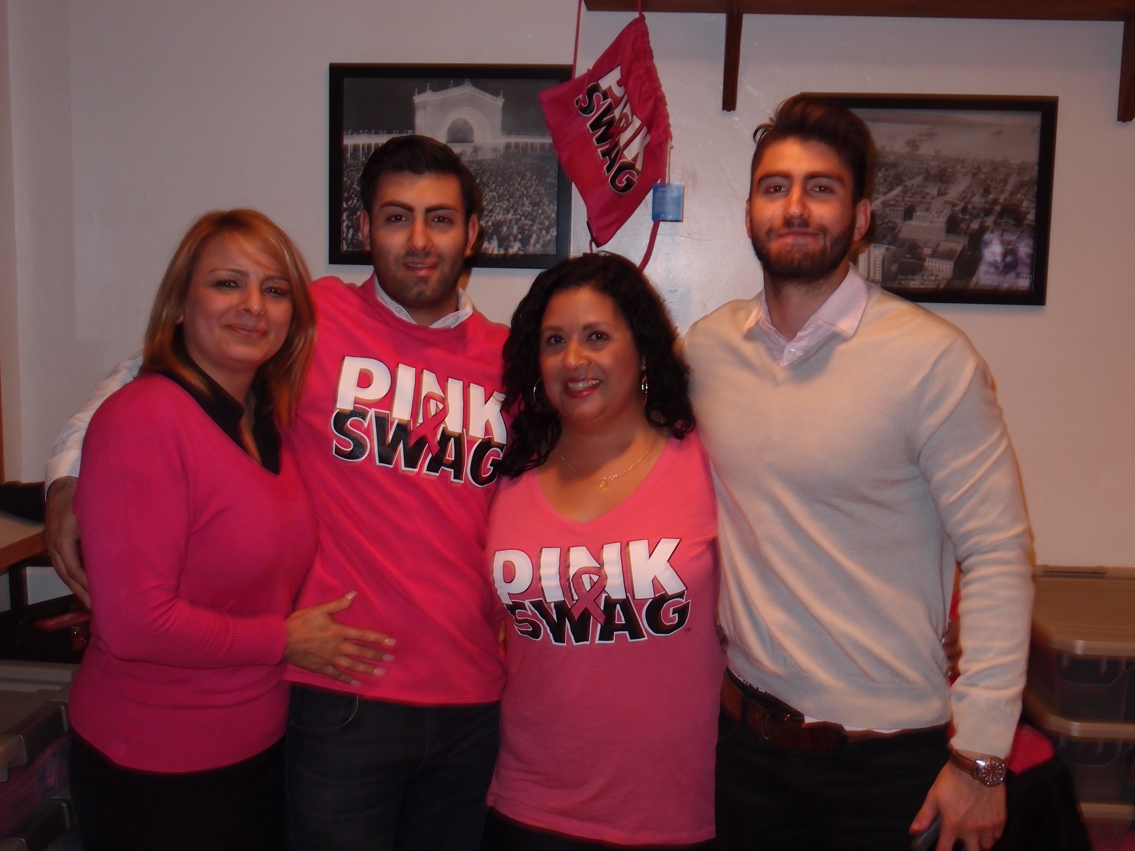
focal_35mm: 38
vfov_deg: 37.7
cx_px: 568
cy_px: 426
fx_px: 1246
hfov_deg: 49.0
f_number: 2
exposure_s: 1/40
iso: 200
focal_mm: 8.16
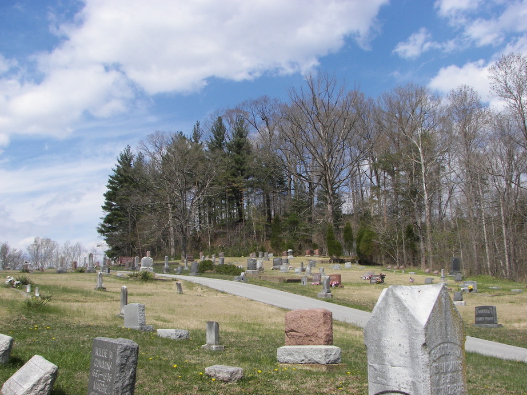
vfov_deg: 39.7
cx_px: 264
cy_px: 198
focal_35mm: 36
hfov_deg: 51.3
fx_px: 548
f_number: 5.6
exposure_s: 1/500
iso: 64
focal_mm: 6
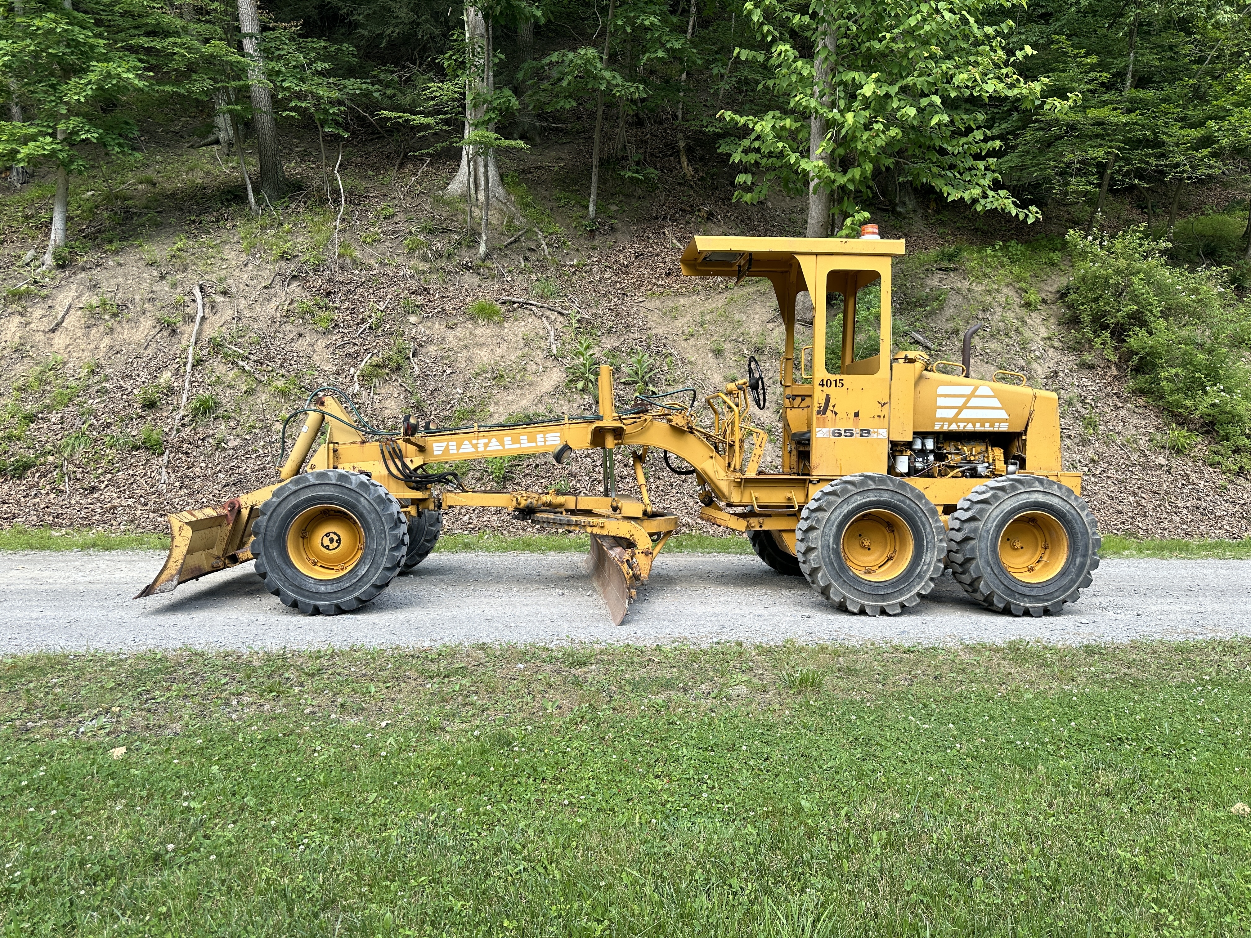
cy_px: 469
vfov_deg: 56.8
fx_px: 867
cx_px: 626
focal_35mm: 24
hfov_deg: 71.6
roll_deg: +0.0
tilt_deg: -1.9
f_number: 1.78
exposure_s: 1/462
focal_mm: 6.86
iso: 80
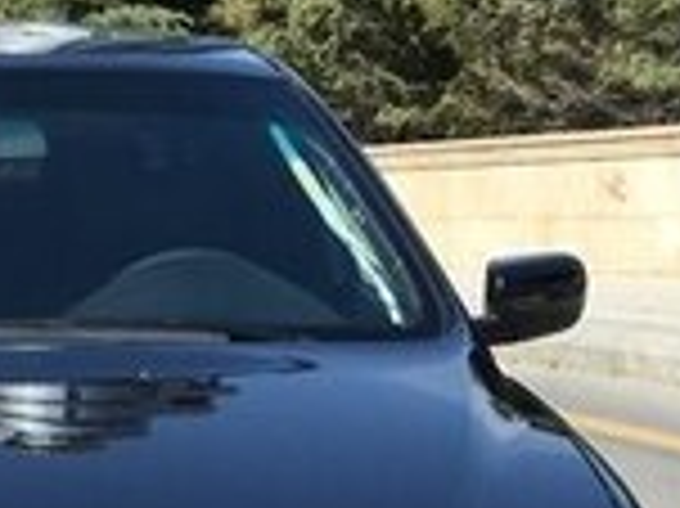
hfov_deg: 15.4
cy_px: 892
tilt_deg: -20.9
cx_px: 131
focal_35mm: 127
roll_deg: -0.3
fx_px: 2493
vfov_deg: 10.9
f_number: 2.2
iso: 25
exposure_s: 1/1115
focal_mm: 4.15
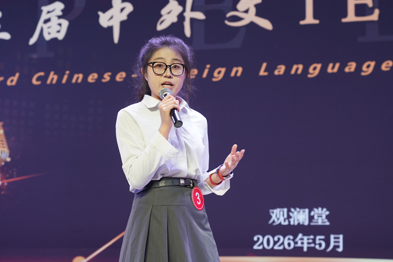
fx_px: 764
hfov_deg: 28.8
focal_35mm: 70
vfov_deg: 19.5
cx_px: 196
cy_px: 131
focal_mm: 70
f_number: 4
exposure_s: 1/160
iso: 800
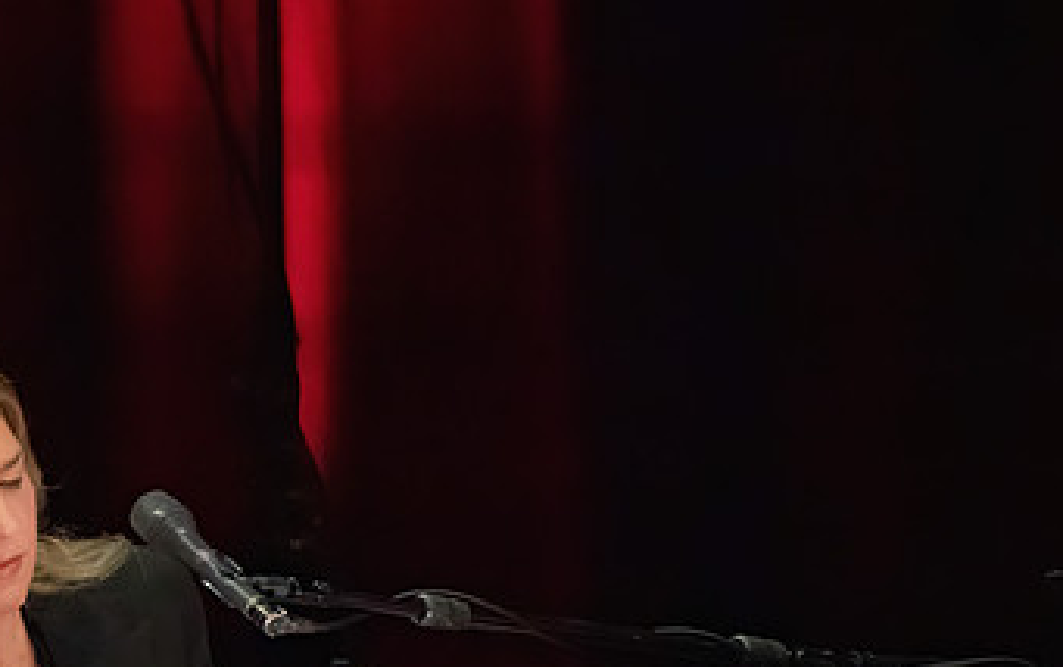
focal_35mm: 912
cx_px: 50
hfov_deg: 2.3
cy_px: 394
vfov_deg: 1.4
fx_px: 26451
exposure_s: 1/320
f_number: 8
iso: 25600
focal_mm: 400
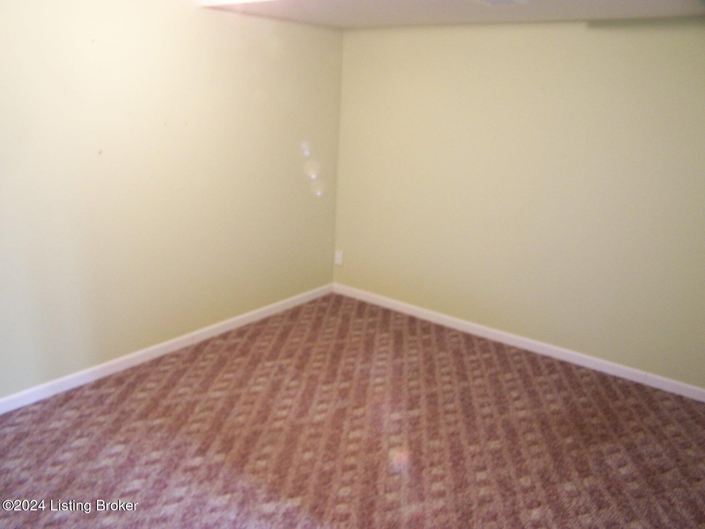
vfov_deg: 37.7
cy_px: 264
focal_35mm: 38
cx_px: 352
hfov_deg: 49.0
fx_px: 774
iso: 140
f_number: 2.8
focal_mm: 6.3
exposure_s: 1/3
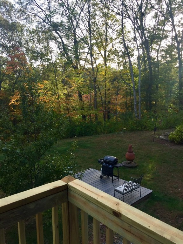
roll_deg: -0.6
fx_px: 204
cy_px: 122
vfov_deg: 61.7
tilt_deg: -7.7
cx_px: 92
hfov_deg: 48.2
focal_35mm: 29
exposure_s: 1/255
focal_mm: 4.15
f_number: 2.2
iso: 32
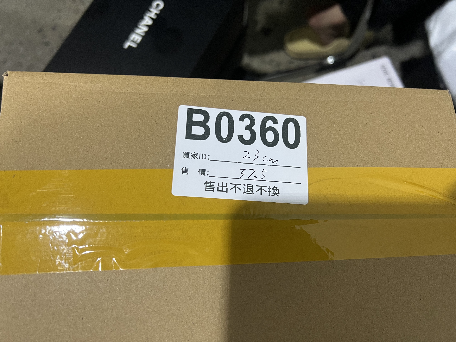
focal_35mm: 26
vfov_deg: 53.1
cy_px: 171
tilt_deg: -76.2
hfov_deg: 67.3
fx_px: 343
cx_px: 228
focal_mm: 5.7
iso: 160
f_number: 1.5
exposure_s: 1/50
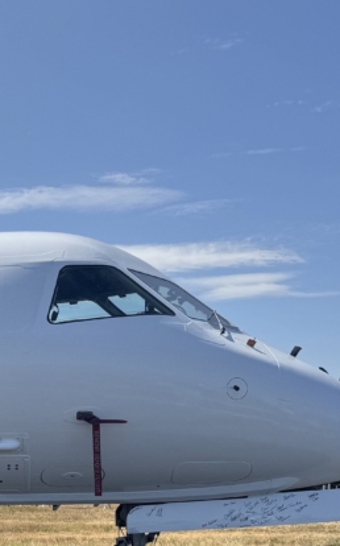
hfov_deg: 18.5
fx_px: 936
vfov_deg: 31.0
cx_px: -150
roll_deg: +1.3
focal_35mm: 63
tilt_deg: -3.3
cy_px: 489
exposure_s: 1/5814
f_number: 1.8
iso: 80
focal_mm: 6.8
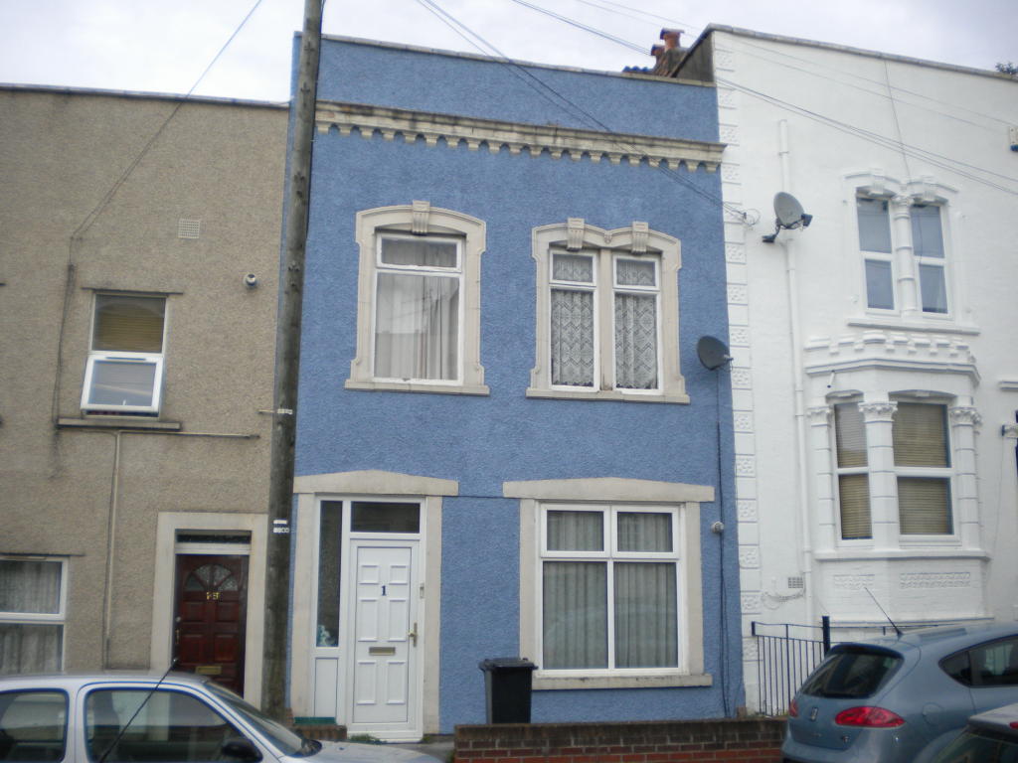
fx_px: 1029
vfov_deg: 40.7
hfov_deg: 52.6
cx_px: 509
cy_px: 382
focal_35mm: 35
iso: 113
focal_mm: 6.3
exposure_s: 1/138
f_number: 3.1
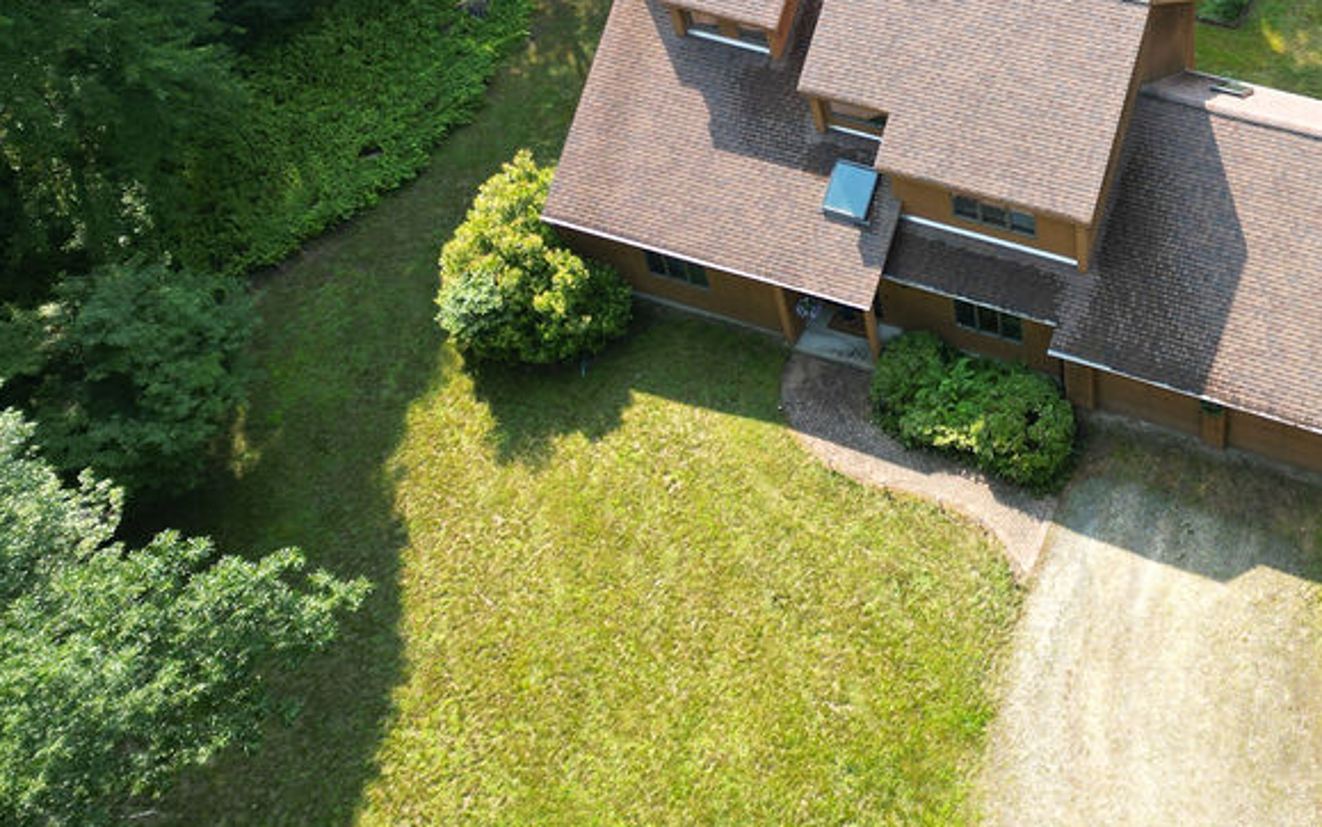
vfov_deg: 27.4
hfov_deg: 41.7
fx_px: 1621
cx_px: 1126
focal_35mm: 45
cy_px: 53
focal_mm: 6.72
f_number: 1.7
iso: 100
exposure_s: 1/500
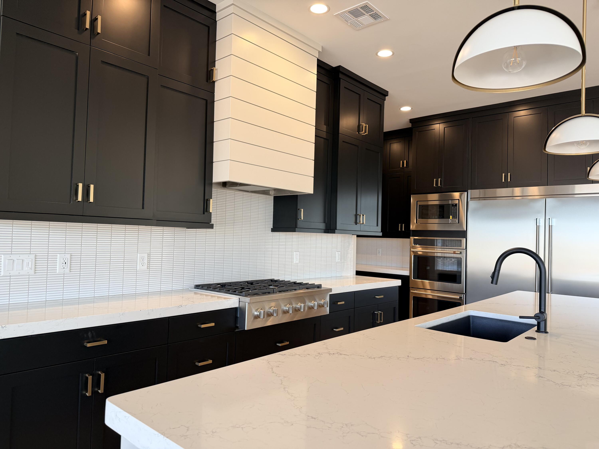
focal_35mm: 24
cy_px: 224
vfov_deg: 56.8
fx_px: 415
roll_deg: -1.7
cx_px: 300
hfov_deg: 71.6
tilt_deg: +1.1
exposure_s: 1/120
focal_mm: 6.76
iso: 125
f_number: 1.78
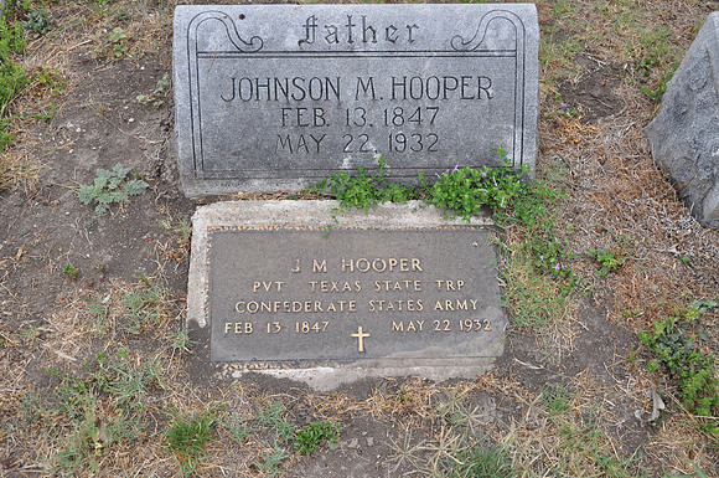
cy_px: 239
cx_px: 360
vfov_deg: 36.8
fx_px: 718
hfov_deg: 53.2
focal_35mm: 36
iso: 200
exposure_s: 1/200
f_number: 7.1
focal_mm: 24
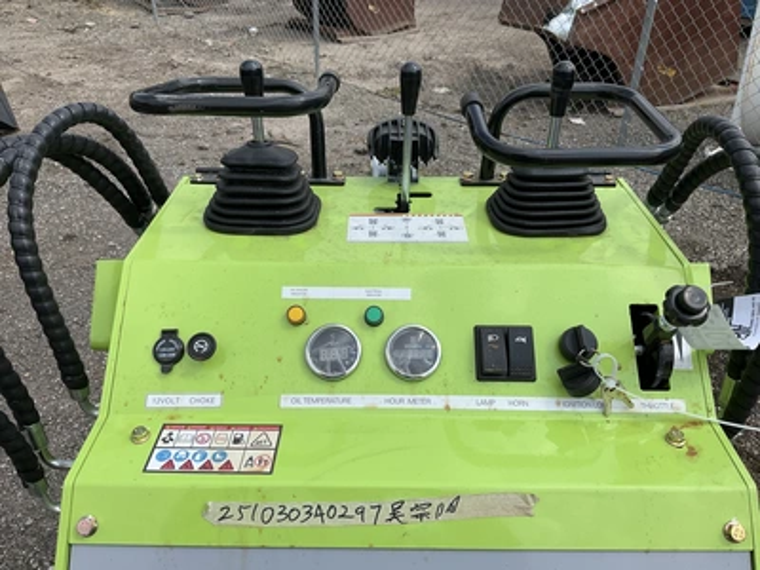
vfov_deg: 48.2
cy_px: 285
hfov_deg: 61.7
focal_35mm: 29
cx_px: 380
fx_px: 637
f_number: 1.8
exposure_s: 1/2141
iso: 25
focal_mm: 3
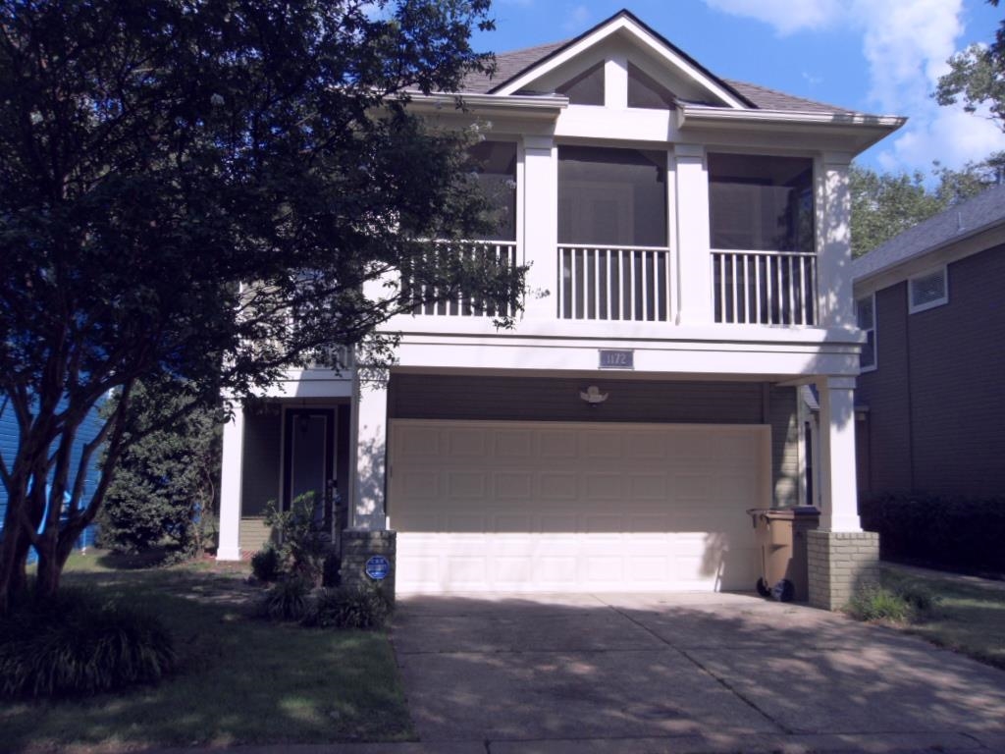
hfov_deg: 52.6
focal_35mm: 35
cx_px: 502
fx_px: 1016
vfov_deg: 40.7
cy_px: 377
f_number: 8.2
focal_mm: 6.3
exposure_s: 1/180
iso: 80
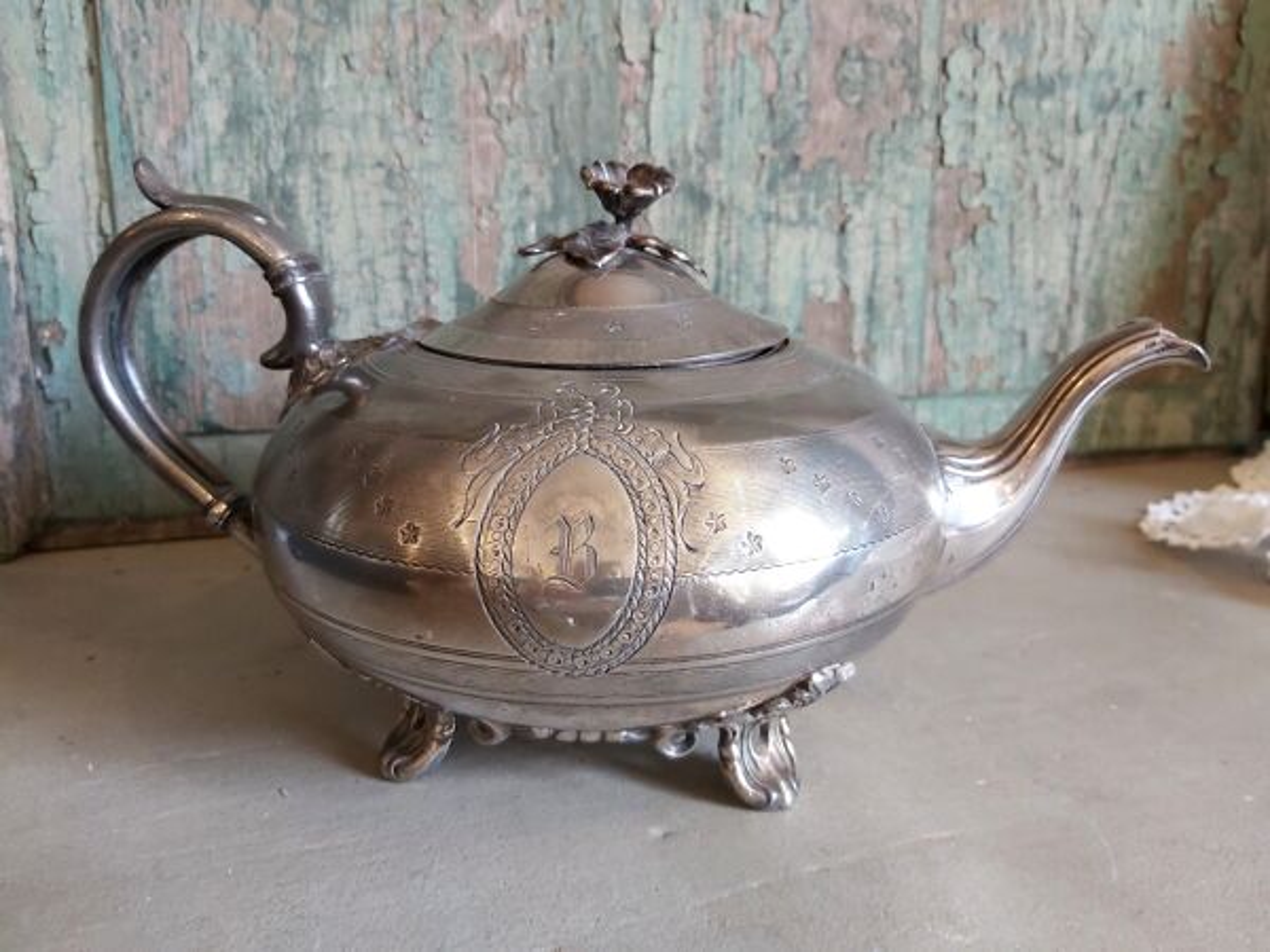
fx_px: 954
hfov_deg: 67.3
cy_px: 476
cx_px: 635
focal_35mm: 26
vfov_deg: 53.1
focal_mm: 3.92
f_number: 1.7
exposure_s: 1/60
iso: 200
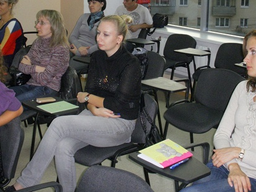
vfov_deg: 24.5
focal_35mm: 59
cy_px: 48
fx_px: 436
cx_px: 129
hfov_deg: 32.7
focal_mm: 6.3
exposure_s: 1/125
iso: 400
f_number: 3.3
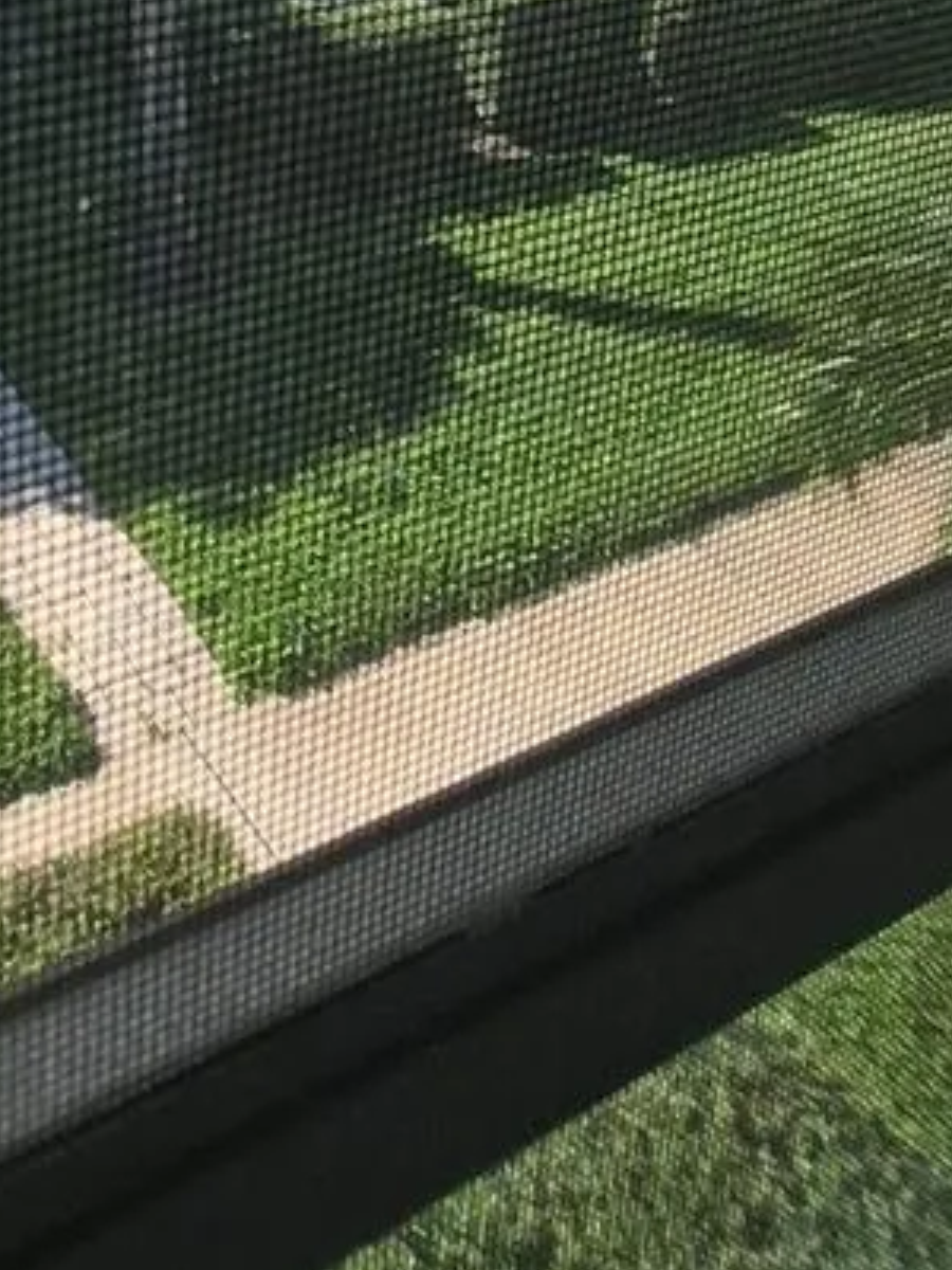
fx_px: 1430
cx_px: -79
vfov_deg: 36.7
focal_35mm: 39
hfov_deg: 32.6
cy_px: -254
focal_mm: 1.74
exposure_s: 1/1996
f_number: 2.2
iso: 125
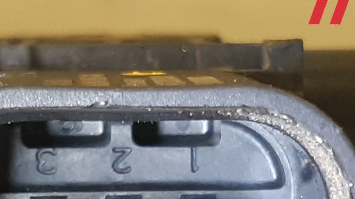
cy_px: 247
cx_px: 155
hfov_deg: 34.3
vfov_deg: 18.5
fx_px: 574
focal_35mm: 61
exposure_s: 1/50
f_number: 1.7
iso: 160
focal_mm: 3.93
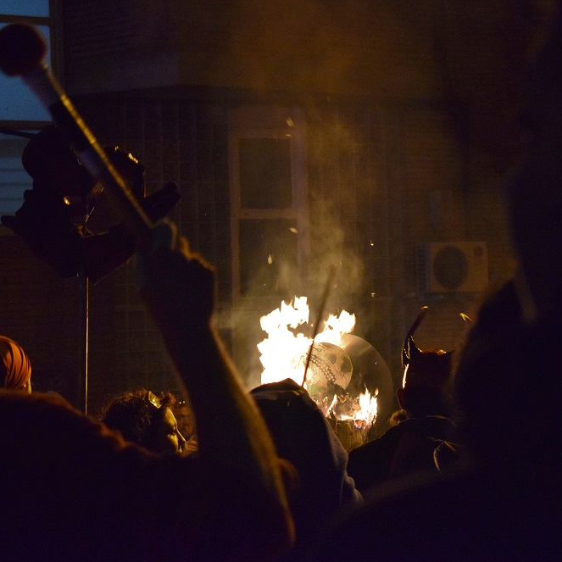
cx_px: 296
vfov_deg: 16.5
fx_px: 1940
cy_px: 281
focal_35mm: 106
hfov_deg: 16.5
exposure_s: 1/60
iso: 3600
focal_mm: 55
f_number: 5.6
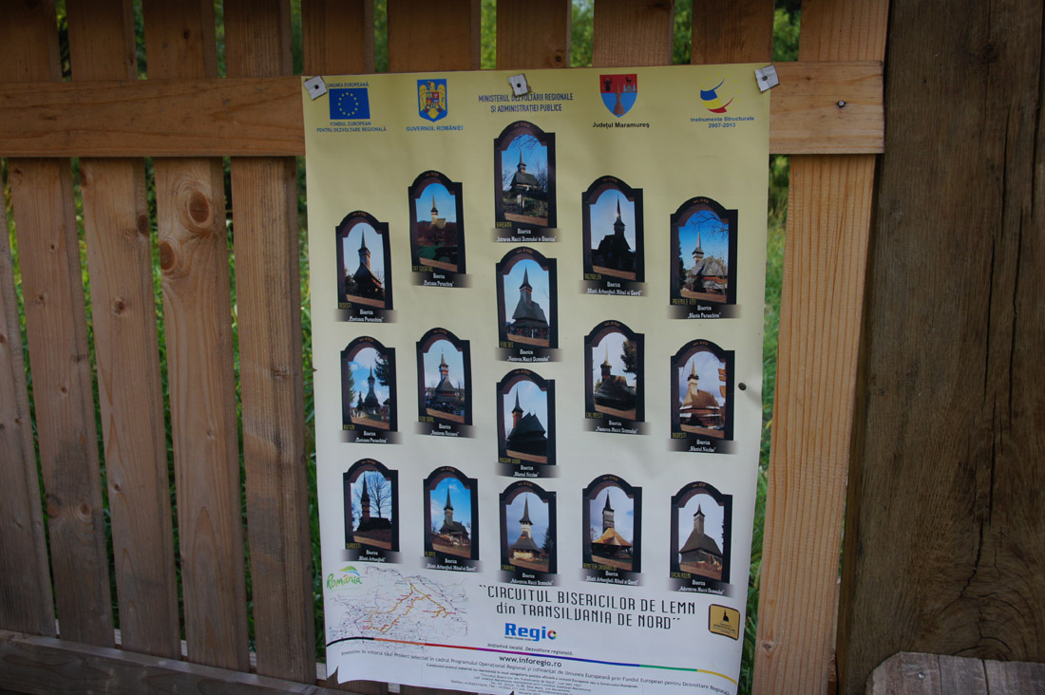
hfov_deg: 53.2
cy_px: 348
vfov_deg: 36.8
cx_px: 522
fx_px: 1044
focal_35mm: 36
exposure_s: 1/125
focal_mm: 24
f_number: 6.3
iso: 200
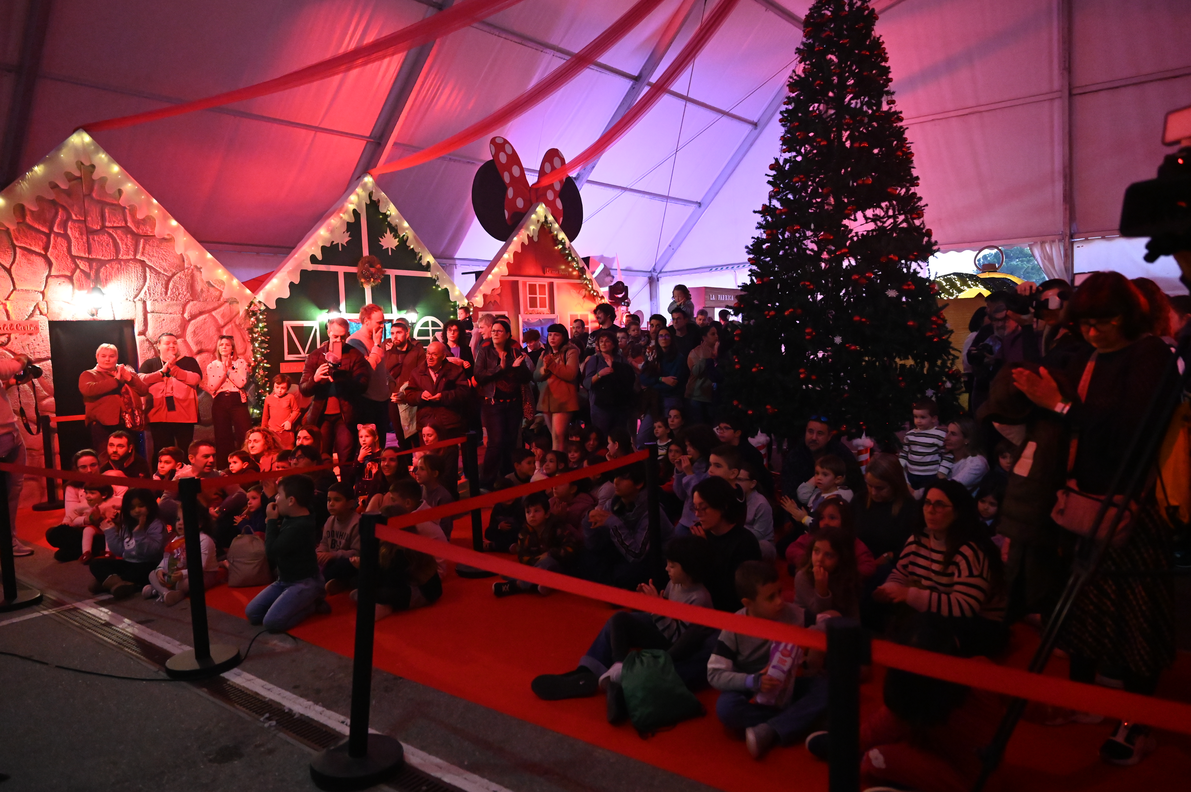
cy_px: 396
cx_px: 596
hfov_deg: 73.8
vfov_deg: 53.1
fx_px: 793
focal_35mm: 24
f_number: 2.8
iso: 12800
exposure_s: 1/250
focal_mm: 24
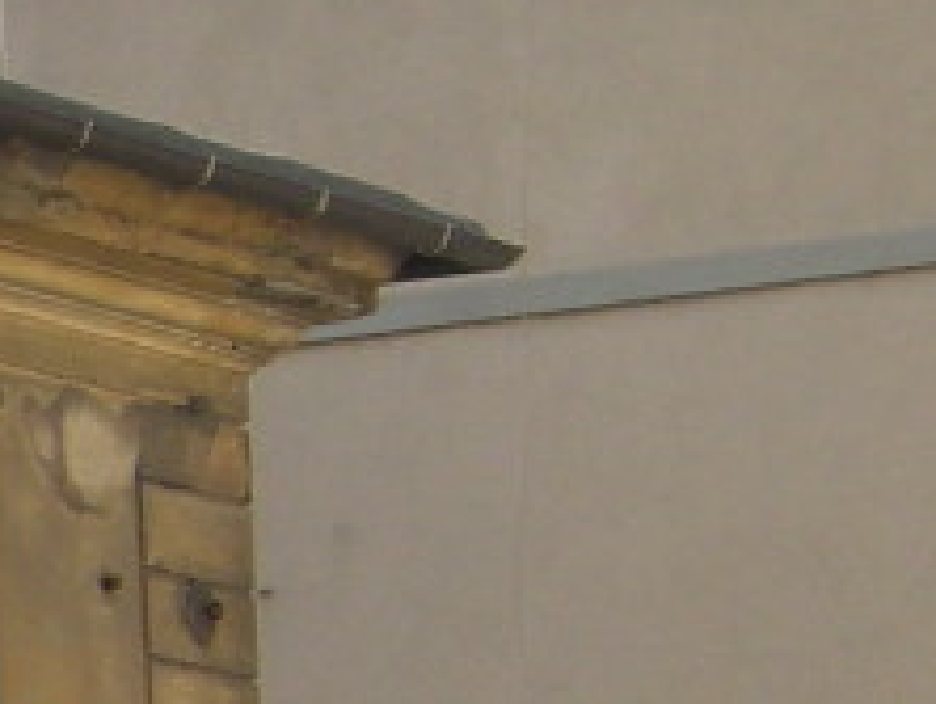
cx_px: -1927
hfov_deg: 4.3
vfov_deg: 3.4
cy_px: 1130
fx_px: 11883
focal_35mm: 439
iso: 64
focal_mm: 10.1
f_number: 4.1
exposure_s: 1/230
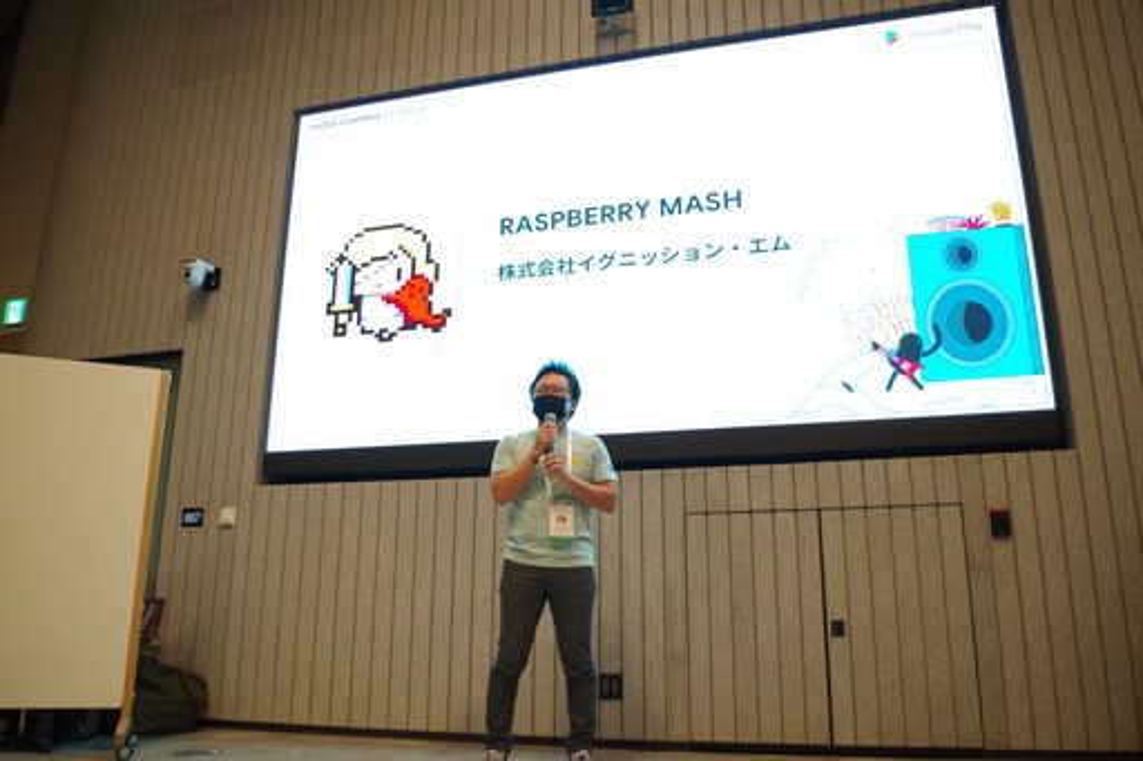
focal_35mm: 27
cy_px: 380
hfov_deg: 67.4
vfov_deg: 47.9
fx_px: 857
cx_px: 572
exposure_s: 1/50
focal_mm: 18
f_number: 3.5
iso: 400
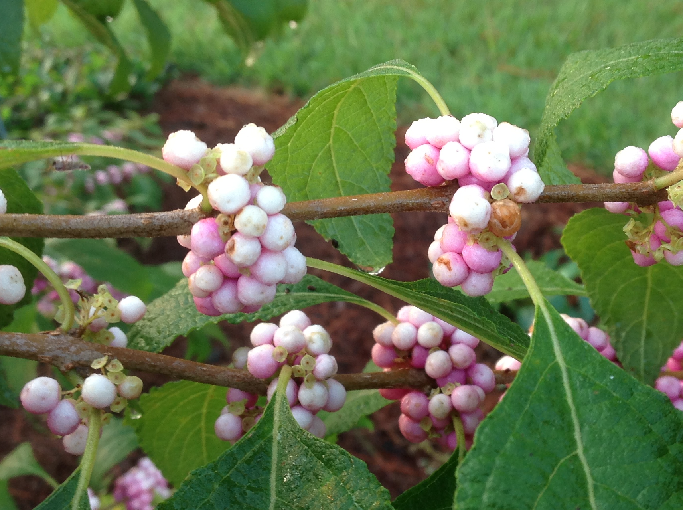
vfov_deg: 27.4
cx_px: 399
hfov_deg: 36.1
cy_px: 265
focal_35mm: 53
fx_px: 1044
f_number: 2.4
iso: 50
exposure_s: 1/40
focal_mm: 4.28
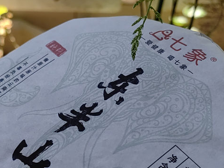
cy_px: 105
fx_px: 473
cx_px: 113
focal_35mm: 73
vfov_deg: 20.1
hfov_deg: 26.7
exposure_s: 1/595
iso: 50
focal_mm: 5.54
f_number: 4
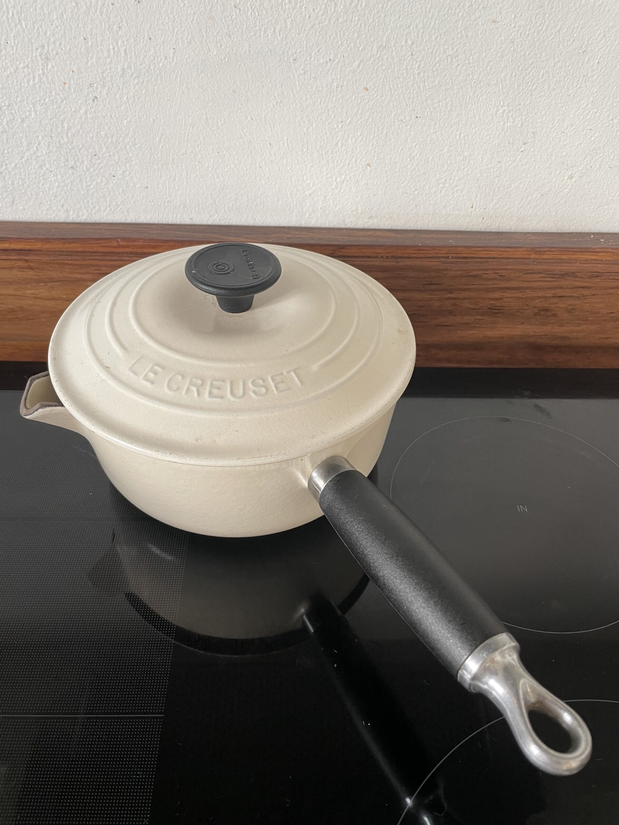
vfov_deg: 67.3
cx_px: 310
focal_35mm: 26
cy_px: 412
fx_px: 620
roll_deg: -2.1
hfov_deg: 53.1
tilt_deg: -43.2
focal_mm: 4.2
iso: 125
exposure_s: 1/58
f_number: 1.6
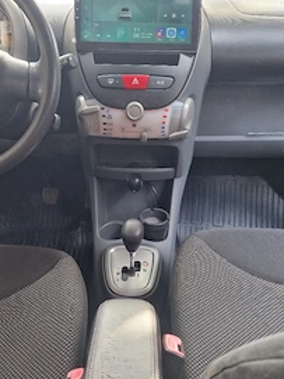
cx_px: 133
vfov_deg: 53.2
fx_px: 372
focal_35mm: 34
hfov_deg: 41.7
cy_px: 243
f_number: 1.8
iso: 160
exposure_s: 1/100
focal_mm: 5.4
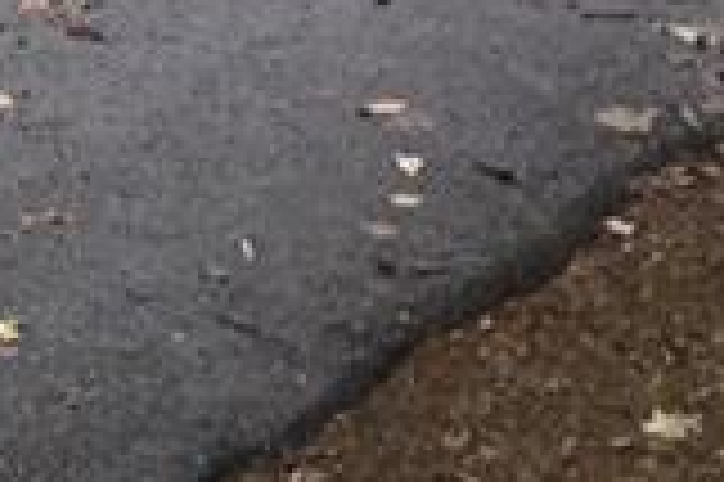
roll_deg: +3.2
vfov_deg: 8.9
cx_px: -486
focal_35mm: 144
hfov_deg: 13.2
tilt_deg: -10.5
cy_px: -487
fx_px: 2893
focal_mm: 4.15
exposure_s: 1/30
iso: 125
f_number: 2.2
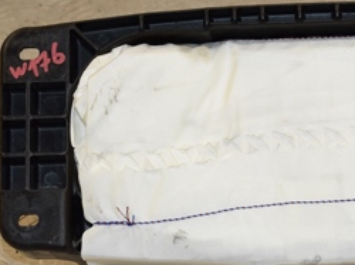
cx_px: 283
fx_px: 1588
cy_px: 125
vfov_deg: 9.6
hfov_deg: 12.7
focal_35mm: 155
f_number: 8
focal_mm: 42
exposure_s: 1/200
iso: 800
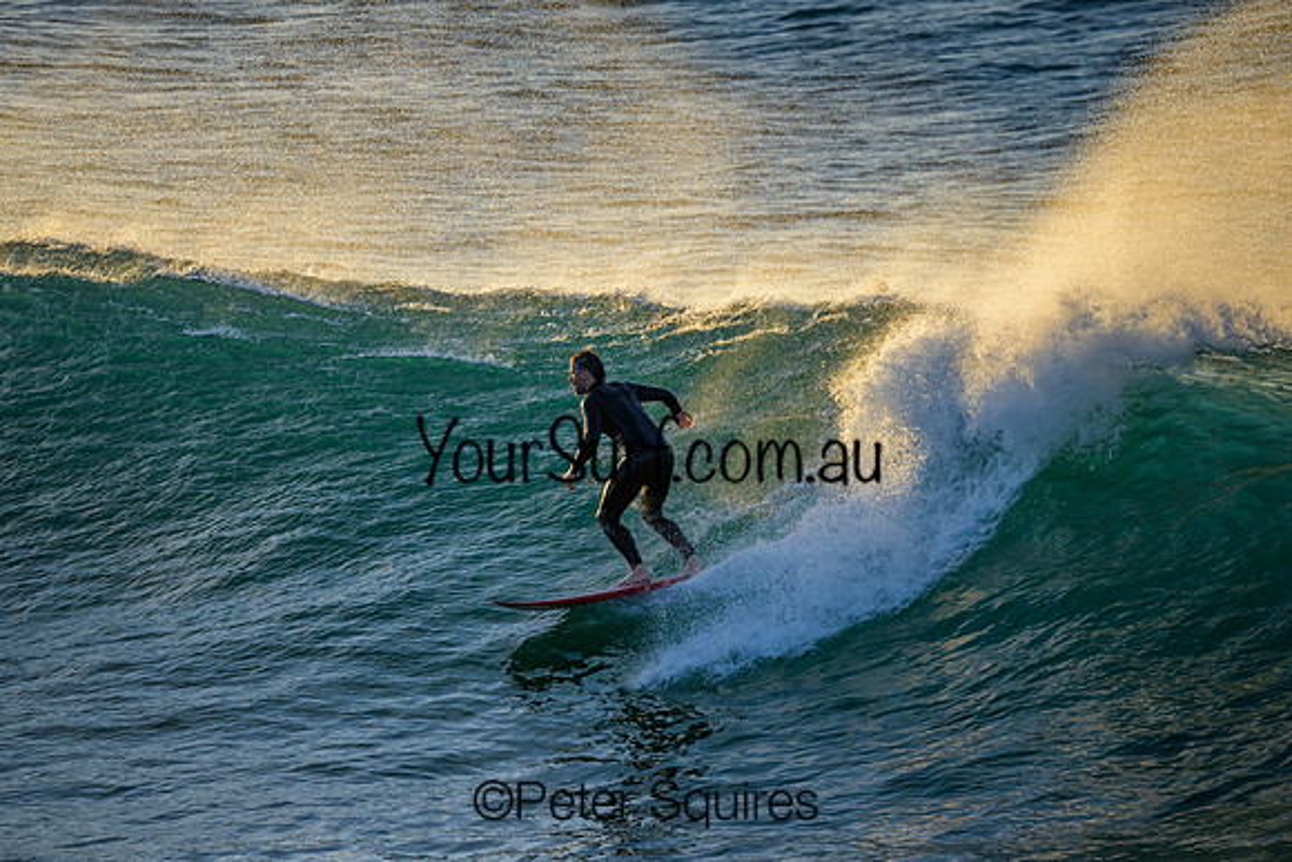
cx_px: 646
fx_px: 28716
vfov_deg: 1.7
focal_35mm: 800
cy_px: 431
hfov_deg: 2.6
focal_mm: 800
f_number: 6.3
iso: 800
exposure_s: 1/2000
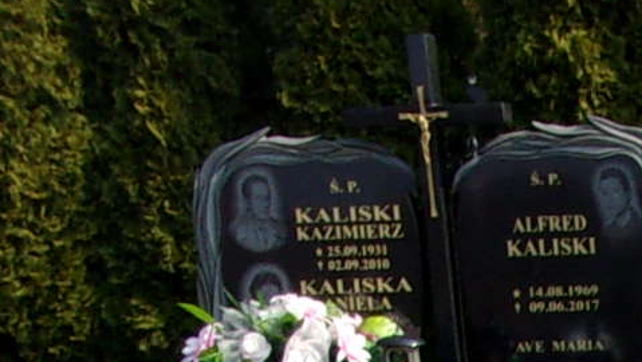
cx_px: 1104
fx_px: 2810
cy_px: 1177
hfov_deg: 12.1
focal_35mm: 165
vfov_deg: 6.6
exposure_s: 1/56
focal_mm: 5.1
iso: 80
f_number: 10.8
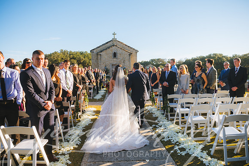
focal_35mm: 28
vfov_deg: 46.4
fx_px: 194
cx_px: 124
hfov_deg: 65.5
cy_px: 83
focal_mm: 28
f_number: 3.5
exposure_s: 1/640
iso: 100
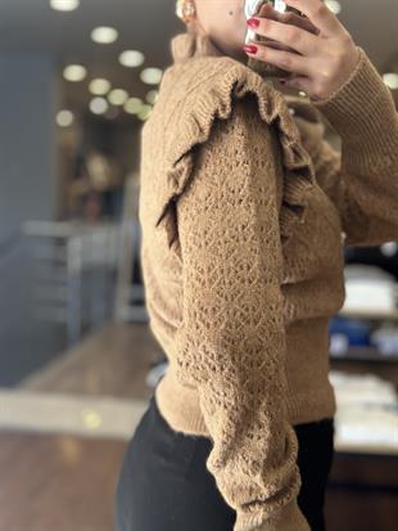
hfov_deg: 30.3
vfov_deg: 39.6
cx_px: 199
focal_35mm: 48
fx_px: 735
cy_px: 266
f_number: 1.78
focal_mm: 6.86
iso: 80
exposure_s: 1/209
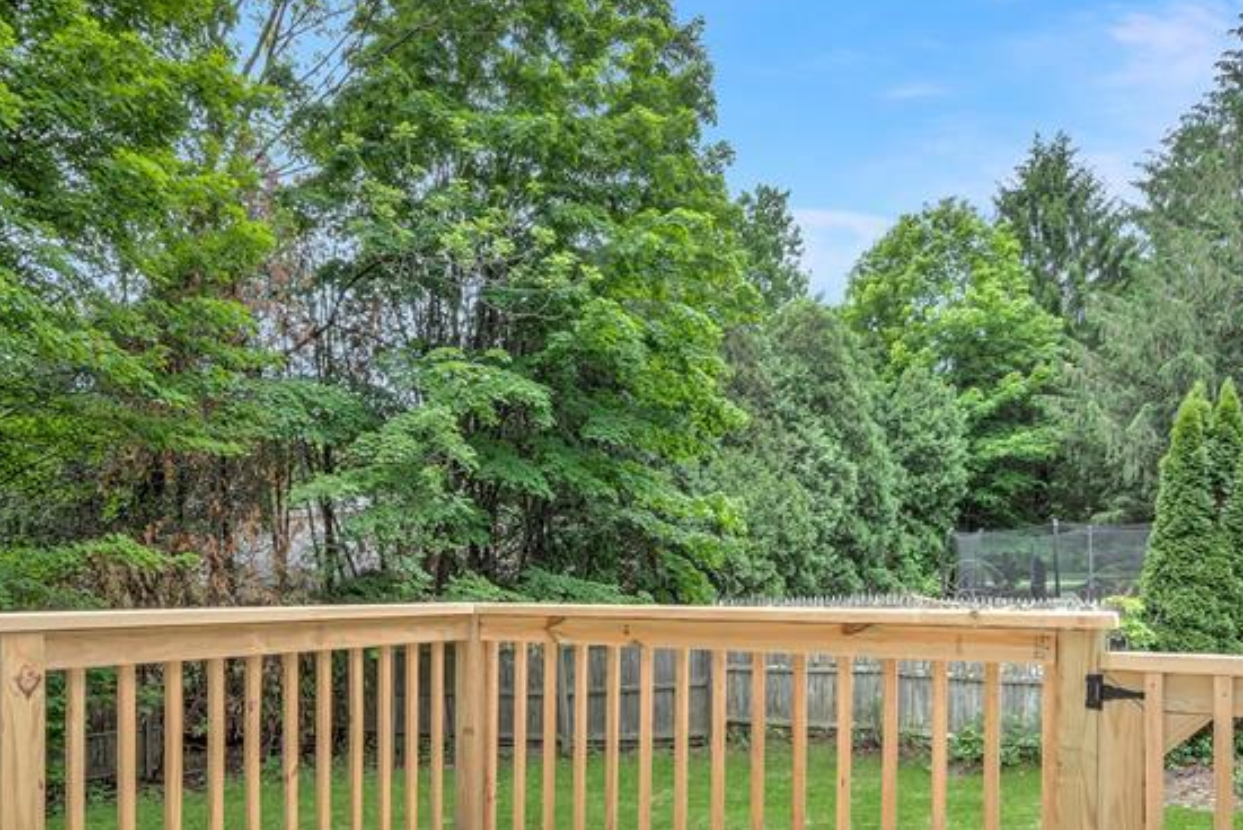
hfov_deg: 69.1
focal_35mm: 26
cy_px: 601
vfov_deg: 48.1
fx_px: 898
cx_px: 544
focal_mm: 14
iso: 100
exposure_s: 1/20
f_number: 18
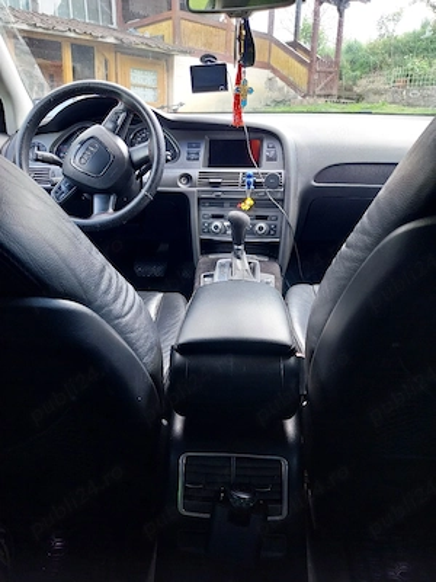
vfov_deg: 67.3
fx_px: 437
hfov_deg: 53.1
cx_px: 218
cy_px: 291
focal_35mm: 26
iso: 64
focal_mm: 4
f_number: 1.8
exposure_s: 1/50
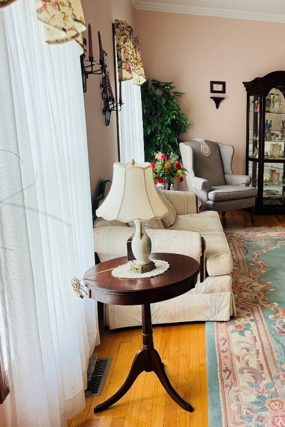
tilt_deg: -13.2
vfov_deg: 55.8
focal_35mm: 34
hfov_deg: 35.3
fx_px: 404
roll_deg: -2.2
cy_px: 213
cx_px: 282
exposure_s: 1/60
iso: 125
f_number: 1.78
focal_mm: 6.76
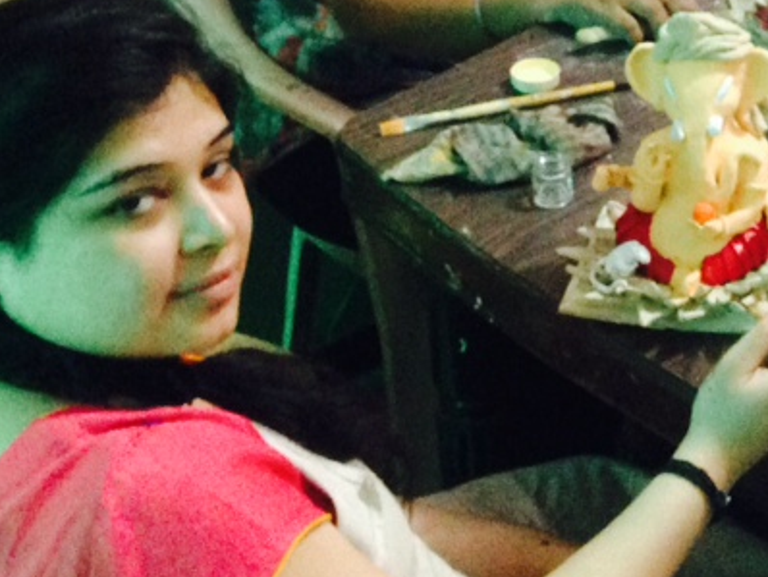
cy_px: -91
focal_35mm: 106
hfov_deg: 17.3
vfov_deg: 13.6
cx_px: 1019
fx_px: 2353
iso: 400
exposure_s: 1/15
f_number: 2.4
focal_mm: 4.12
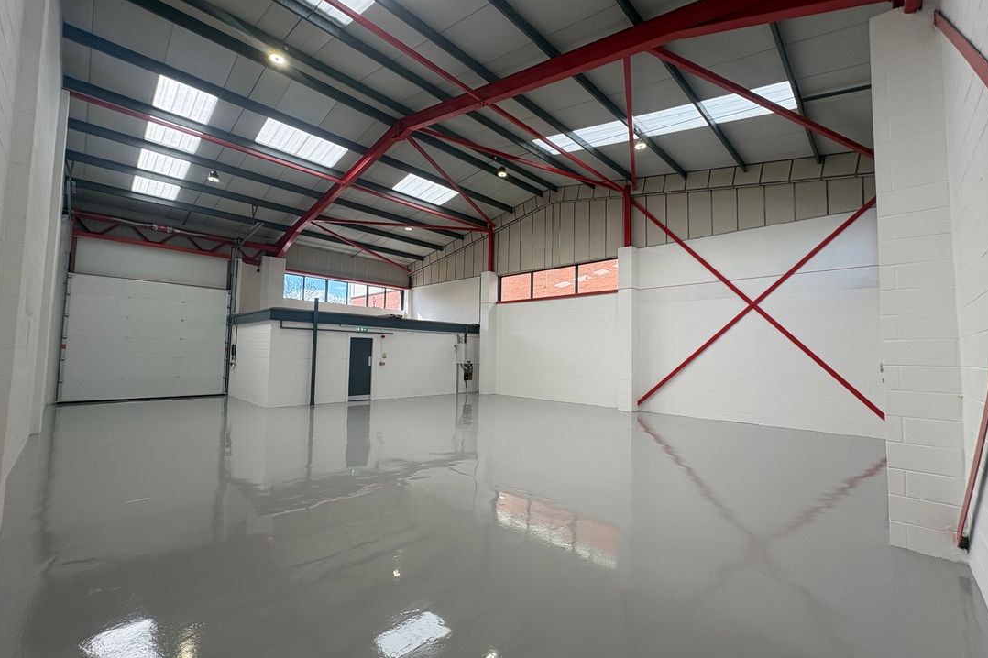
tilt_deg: +3.1
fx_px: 412
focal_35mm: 15
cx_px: 505
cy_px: 329
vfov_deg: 77.3
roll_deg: -0.8
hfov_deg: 100.4
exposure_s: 1/456
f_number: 2.2
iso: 64
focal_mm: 2.22
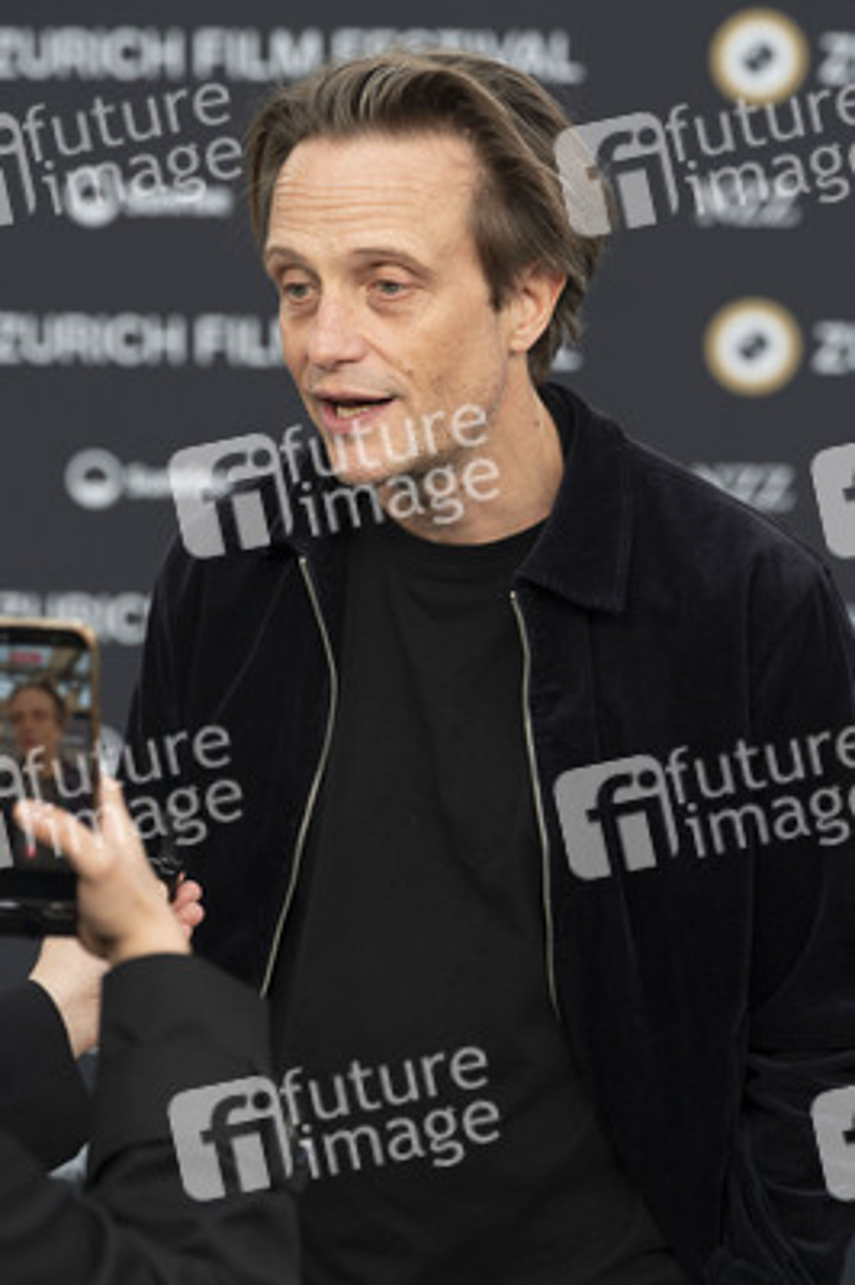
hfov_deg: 11.8
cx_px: 428
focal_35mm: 116
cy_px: 642
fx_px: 4139
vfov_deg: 17.7
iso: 400
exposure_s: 1/200
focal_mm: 116
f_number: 4.5
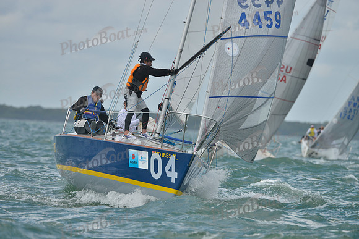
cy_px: 120
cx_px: 180
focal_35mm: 380
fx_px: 3790
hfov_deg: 5.4
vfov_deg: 3.6
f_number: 6.3
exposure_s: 1/1250
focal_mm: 380
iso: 280
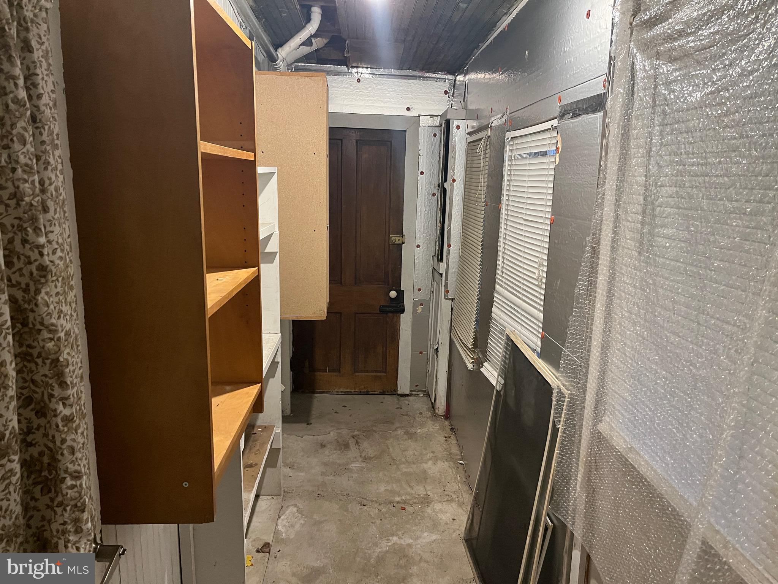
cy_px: 292
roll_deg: -0.2
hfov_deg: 67.3
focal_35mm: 26
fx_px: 584
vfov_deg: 53.1
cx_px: 389
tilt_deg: -11.0
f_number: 1.6
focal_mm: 5.1
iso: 500
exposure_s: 1/60
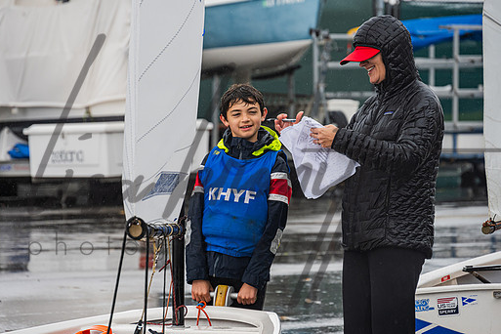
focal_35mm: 198
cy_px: 173
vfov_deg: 6.9
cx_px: 245
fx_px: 2755
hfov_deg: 10.4
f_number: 6.3
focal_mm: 175
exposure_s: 1/640
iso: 400
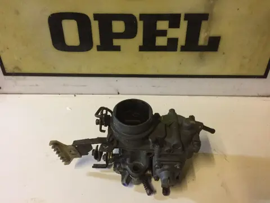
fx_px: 226
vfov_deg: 48.2
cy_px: 102
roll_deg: -2.5
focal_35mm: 29
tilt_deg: -41.4
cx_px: 135
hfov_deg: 61.7
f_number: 2.2
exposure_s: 1/33
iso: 250
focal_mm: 4.15
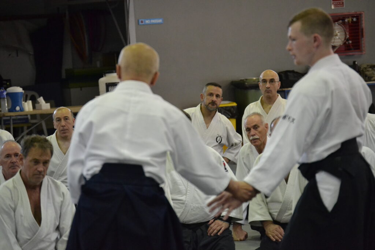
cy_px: 125
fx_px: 1953
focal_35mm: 188
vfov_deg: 7.3
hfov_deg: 11.0
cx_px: 188
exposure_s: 1/250
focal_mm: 125
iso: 3200
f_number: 4.8
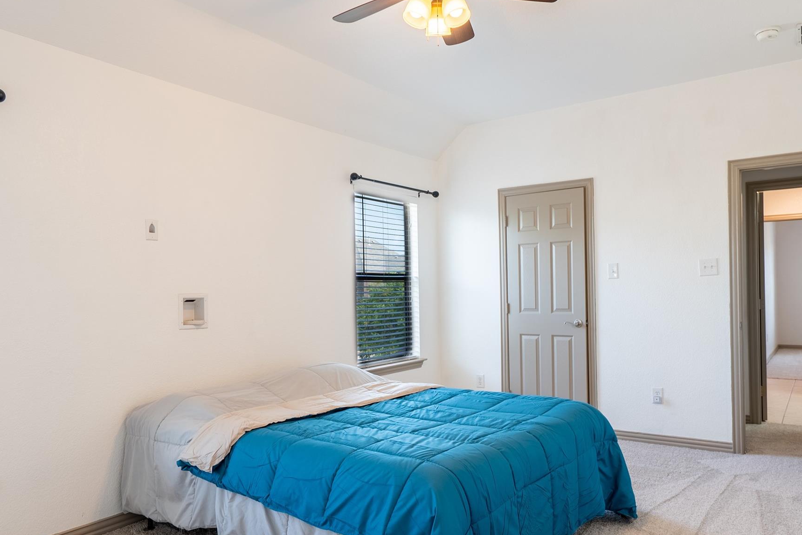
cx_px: 439
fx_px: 557
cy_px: 298
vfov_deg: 51.2
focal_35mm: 25
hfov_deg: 71.3
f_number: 4
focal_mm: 14
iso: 200
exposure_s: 1/640
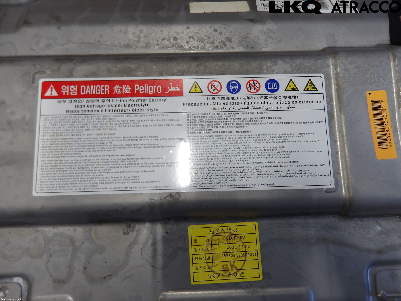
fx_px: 313
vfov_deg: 51.4
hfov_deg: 65.3
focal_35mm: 27
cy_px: 150
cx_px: 200
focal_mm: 4.9
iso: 149
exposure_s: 1/30
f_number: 3
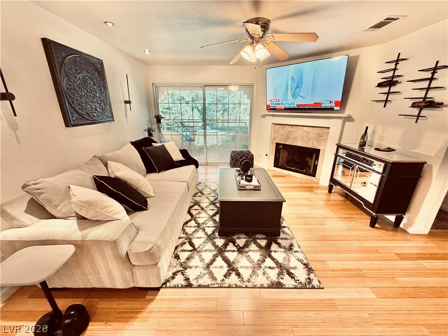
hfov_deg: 102.1
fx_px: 181
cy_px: 168
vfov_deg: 85.7
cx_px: 224
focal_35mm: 14
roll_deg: -0.5
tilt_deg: -18.7
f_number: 2.2
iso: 200
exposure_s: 1/60
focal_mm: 2.22
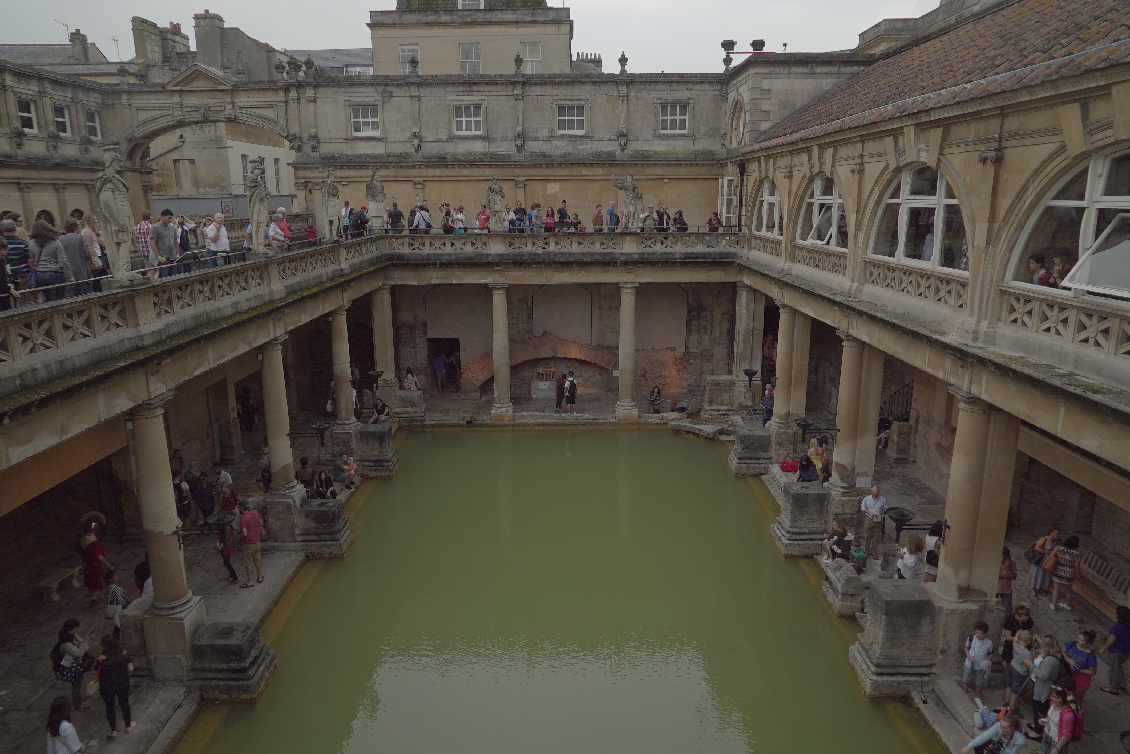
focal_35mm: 24
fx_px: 754
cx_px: 565
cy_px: 377
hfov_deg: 73.7
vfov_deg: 53.2
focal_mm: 24
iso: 3200
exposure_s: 1/320
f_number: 11
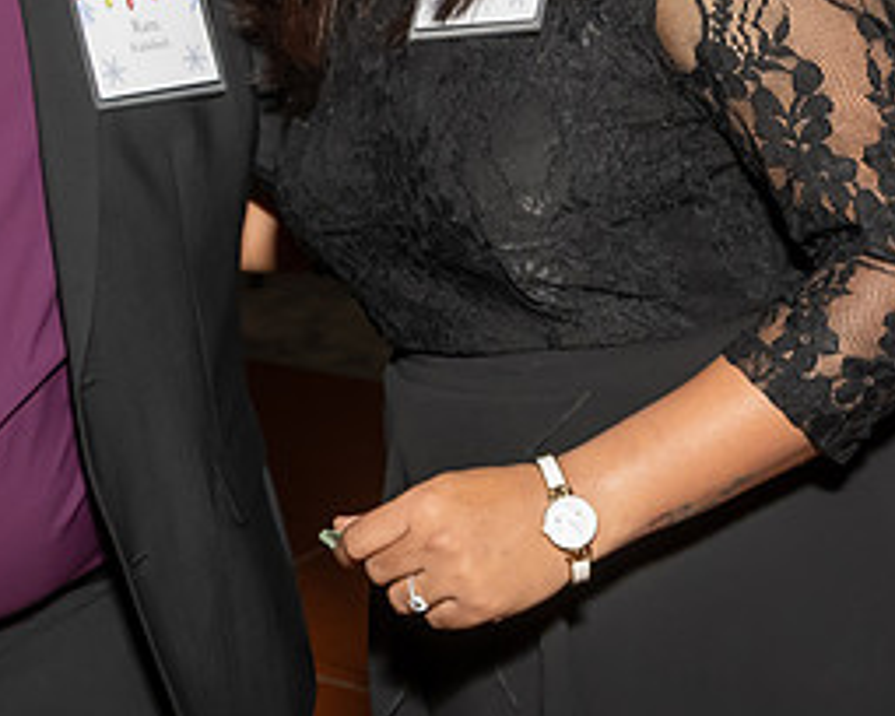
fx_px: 2543
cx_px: 445
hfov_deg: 20.0
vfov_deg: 15.8
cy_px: 50
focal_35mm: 96
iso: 1000
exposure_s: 1/250
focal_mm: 18
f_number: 7.1
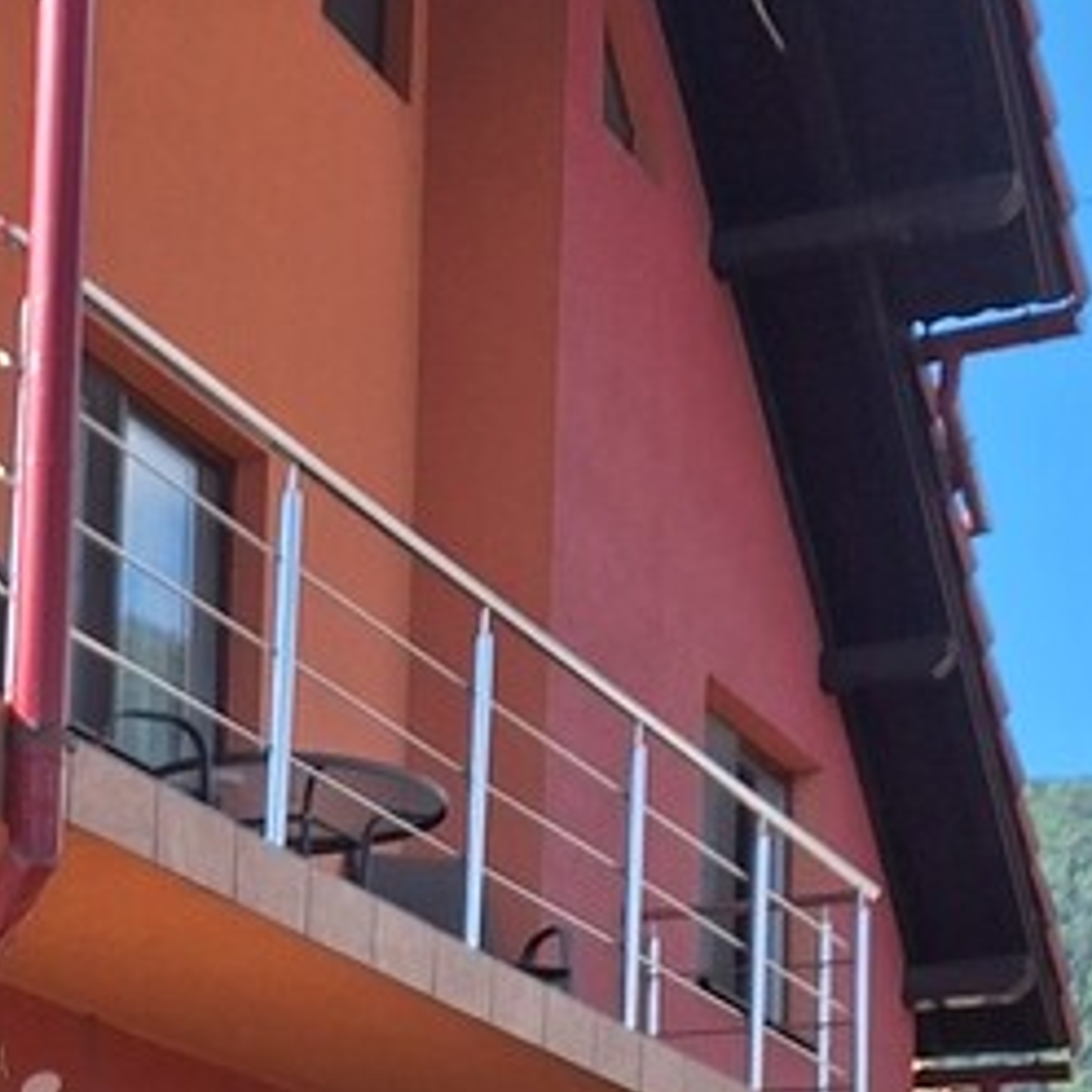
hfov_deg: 20.1
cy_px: 1242
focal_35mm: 84
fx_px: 2998
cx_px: 44
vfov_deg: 19.6
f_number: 1.8
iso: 40
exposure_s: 1/1511
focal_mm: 5.54
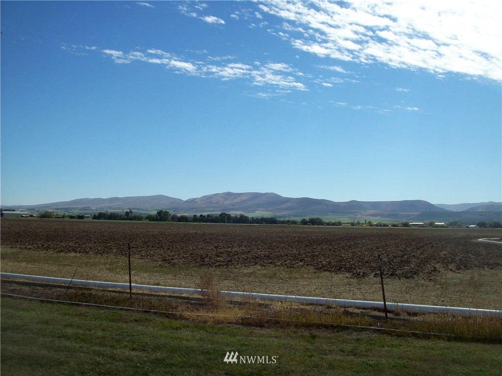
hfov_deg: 51.4
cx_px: 251
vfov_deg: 39.7
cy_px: 188
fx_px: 522
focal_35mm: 36
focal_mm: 6
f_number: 4.8
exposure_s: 1/1093
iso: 80
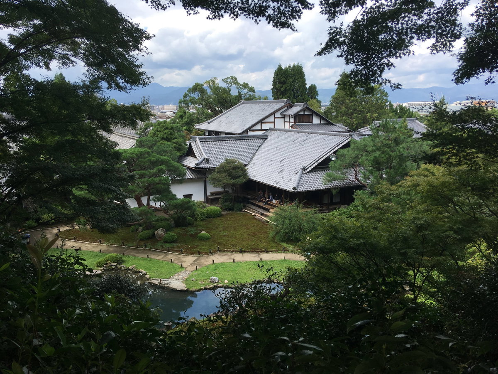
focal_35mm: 29
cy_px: 187
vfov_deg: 48.2
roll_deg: -1.1
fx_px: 417
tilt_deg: -10.2
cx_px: 249
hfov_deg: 61.7
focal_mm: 4.15
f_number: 2.2
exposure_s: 1/874
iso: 25
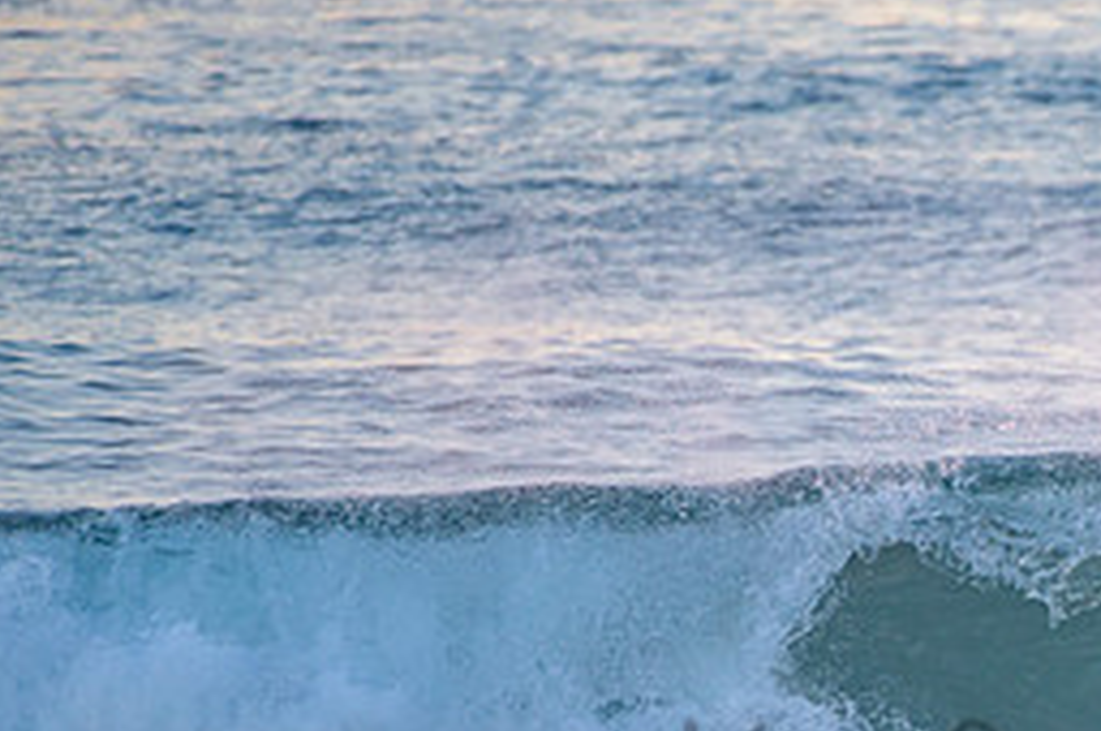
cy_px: 750
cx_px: 1127
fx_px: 34668
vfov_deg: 1.2
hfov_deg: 1.8
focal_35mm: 1135
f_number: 5.6
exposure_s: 1/400
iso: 720
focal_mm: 500
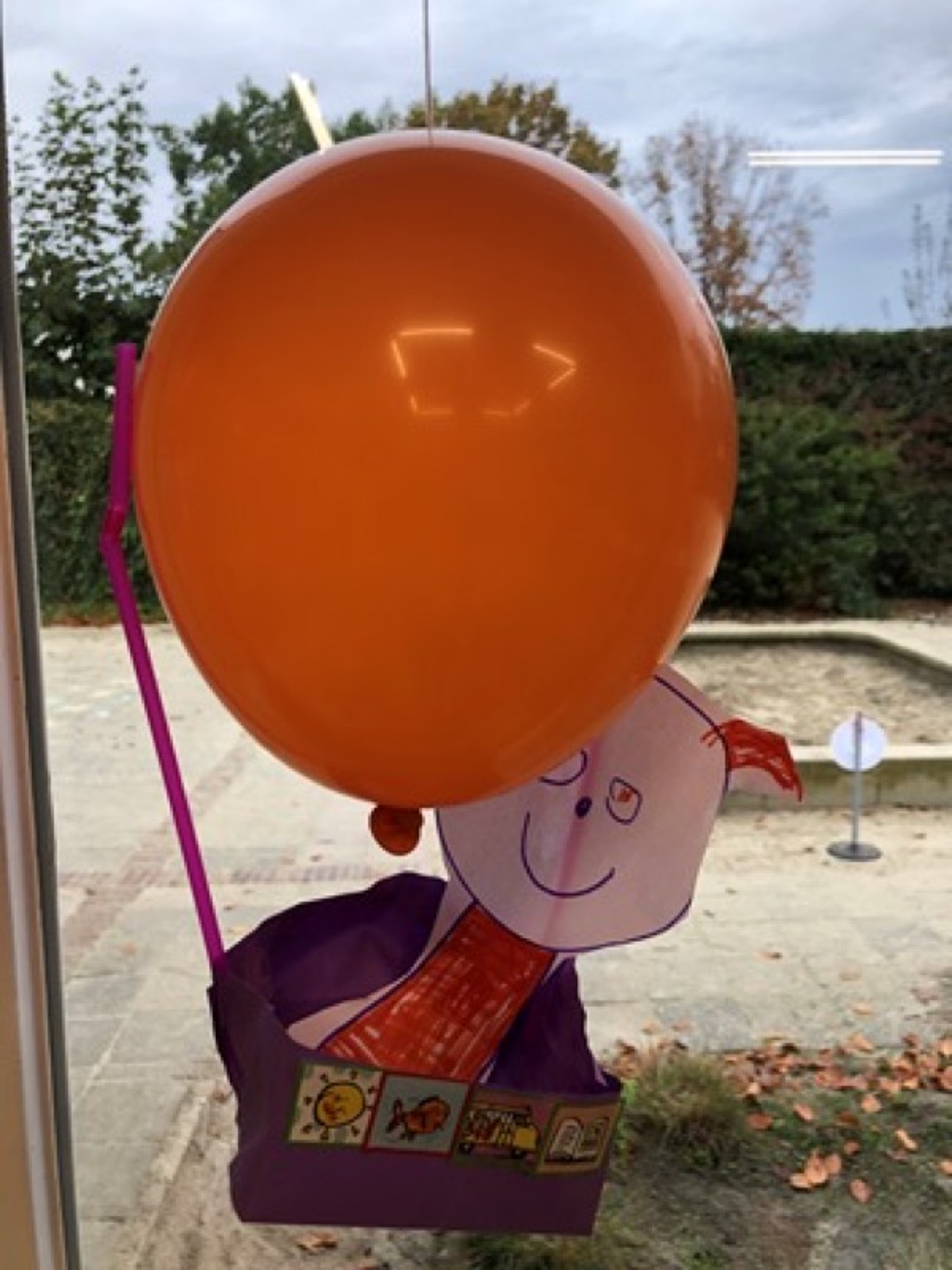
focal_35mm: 28
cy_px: 635
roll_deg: +0.7
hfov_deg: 49.7
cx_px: 476
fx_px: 1027
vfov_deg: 63.4
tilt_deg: -6.9
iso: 50
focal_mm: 3.99
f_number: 1.8
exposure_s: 1/120
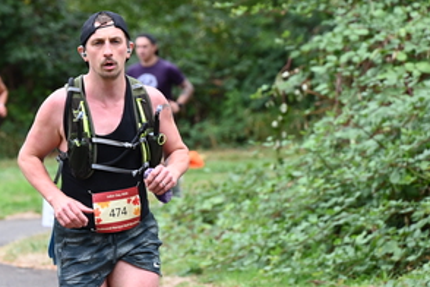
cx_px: 114
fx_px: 4467
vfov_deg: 3.7
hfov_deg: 5.5
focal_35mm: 374
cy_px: 128
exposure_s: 1/250
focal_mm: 200
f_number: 6.3
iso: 500
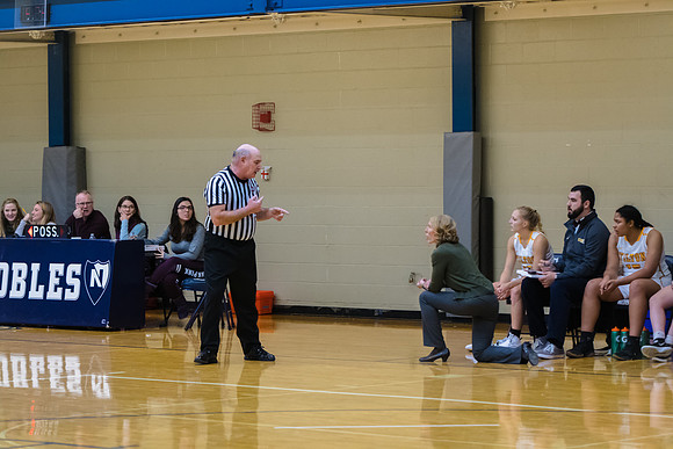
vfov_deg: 9.9
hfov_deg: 14.9
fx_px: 2580
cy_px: 224
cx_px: 336
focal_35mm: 138
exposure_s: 1/400
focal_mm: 92
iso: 3200
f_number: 2.8
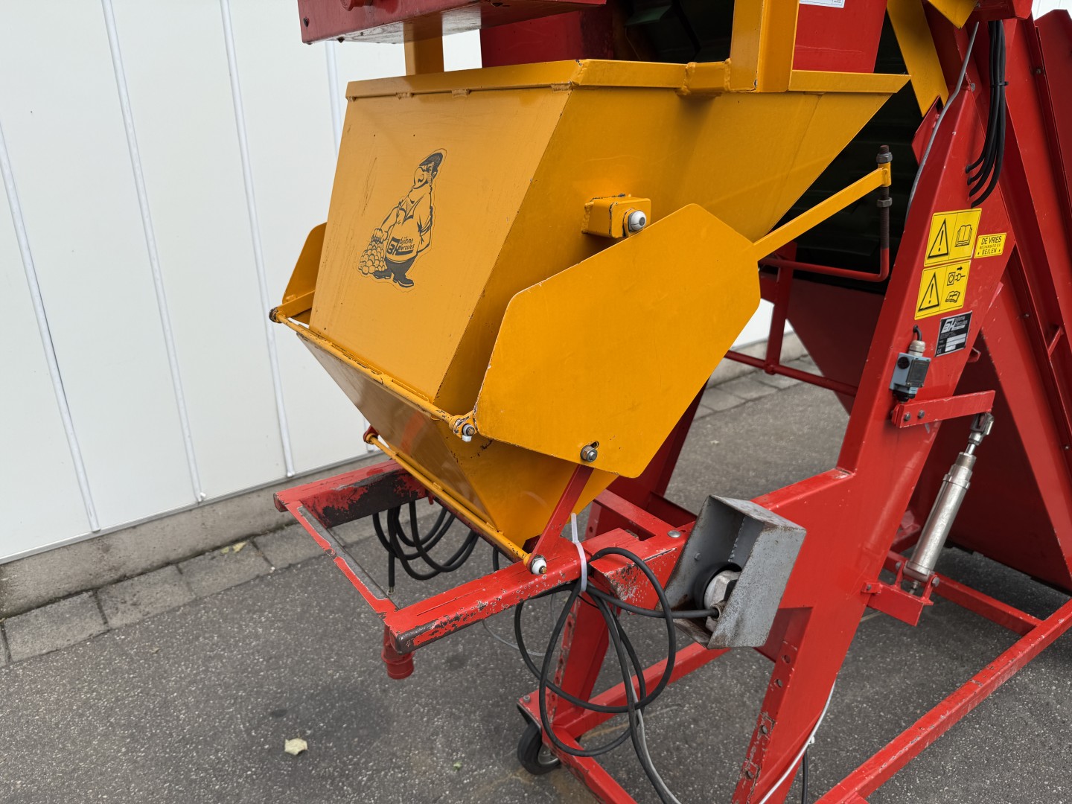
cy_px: 402
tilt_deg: -21.2
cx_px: 536
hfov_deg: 71.6
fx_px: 743
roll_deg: +0.0
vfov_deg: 56.8
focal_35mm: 24
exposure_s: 1/3584
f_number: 1.78
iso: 80
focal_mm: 6.76
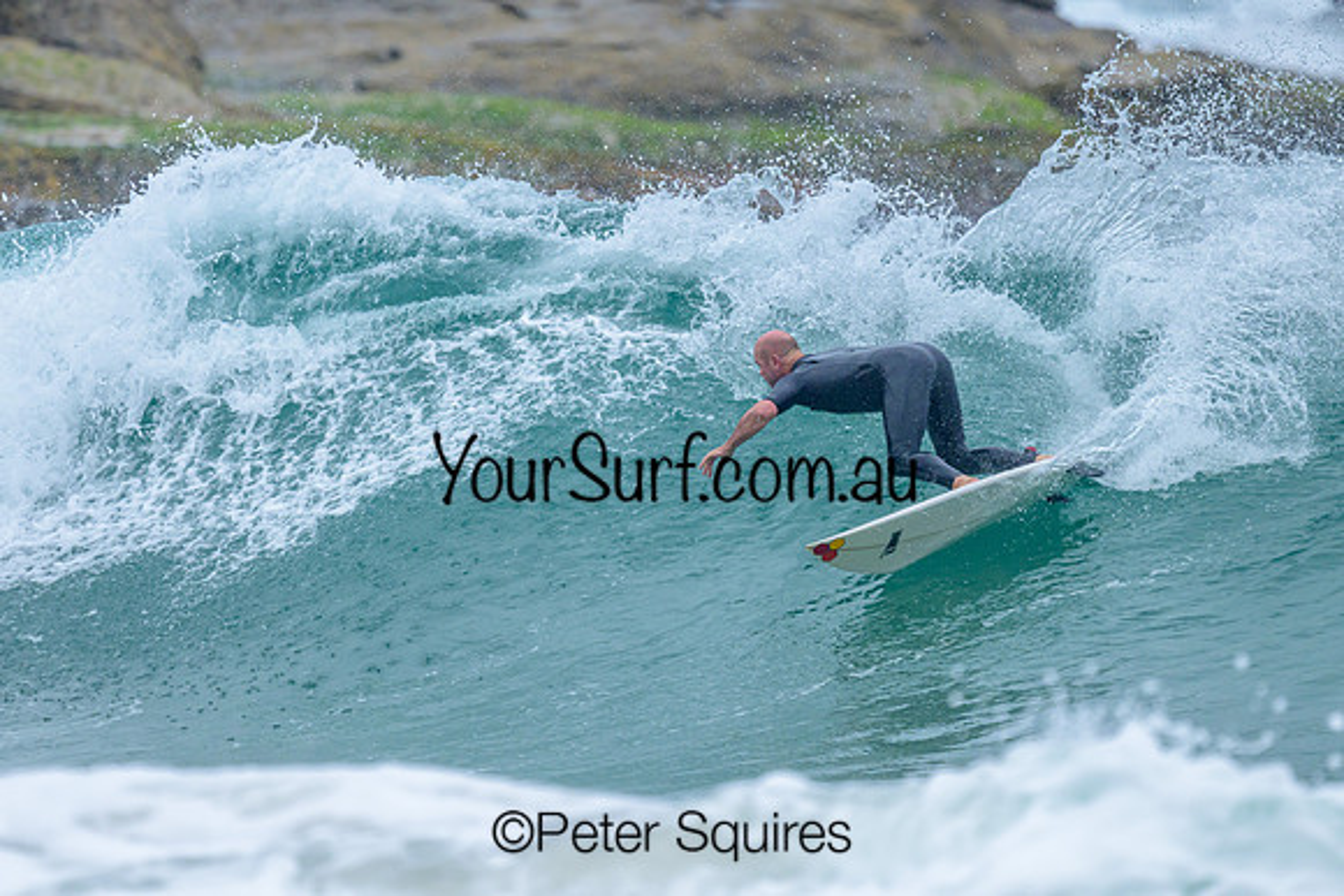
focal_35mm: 1100
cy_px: 383
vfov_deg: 1.3
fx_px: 41060
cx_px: 669
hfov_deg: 1.9
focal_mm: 800
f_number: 6.3
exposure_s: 1/3200
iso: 640
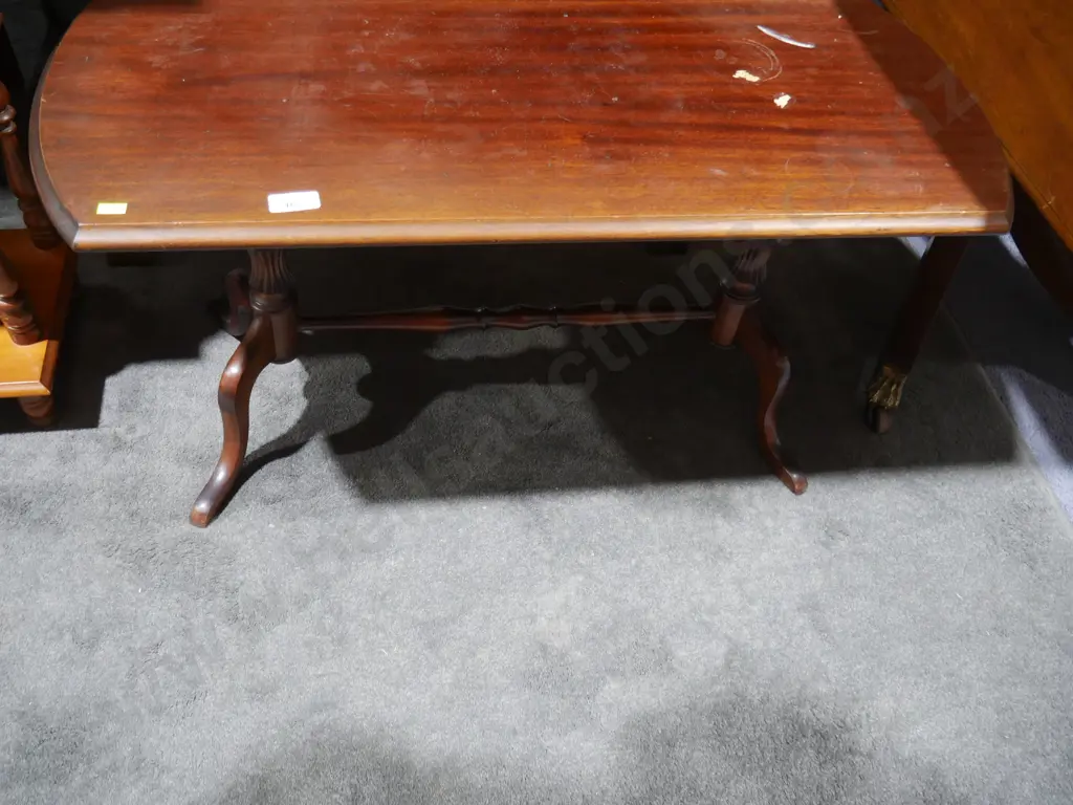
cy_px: 402
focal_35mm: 28
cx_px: 536
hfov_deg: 63.4
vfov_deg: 49.7
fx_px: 868
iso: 1000
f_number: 3.5
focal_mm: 14
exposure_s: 1/60
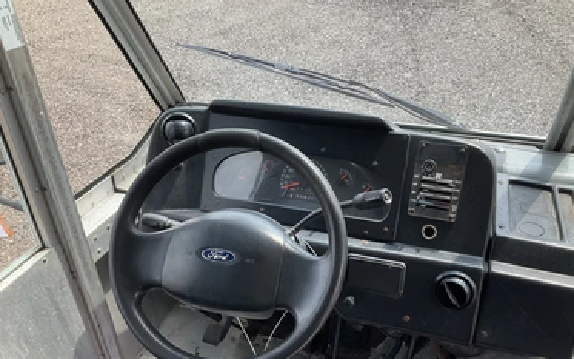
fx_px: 516
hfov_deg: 58.1
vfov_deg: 38.2
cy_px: 216
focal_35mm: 33
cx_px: 303
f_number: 1.8
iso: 25
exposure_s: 1/247
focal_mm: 3
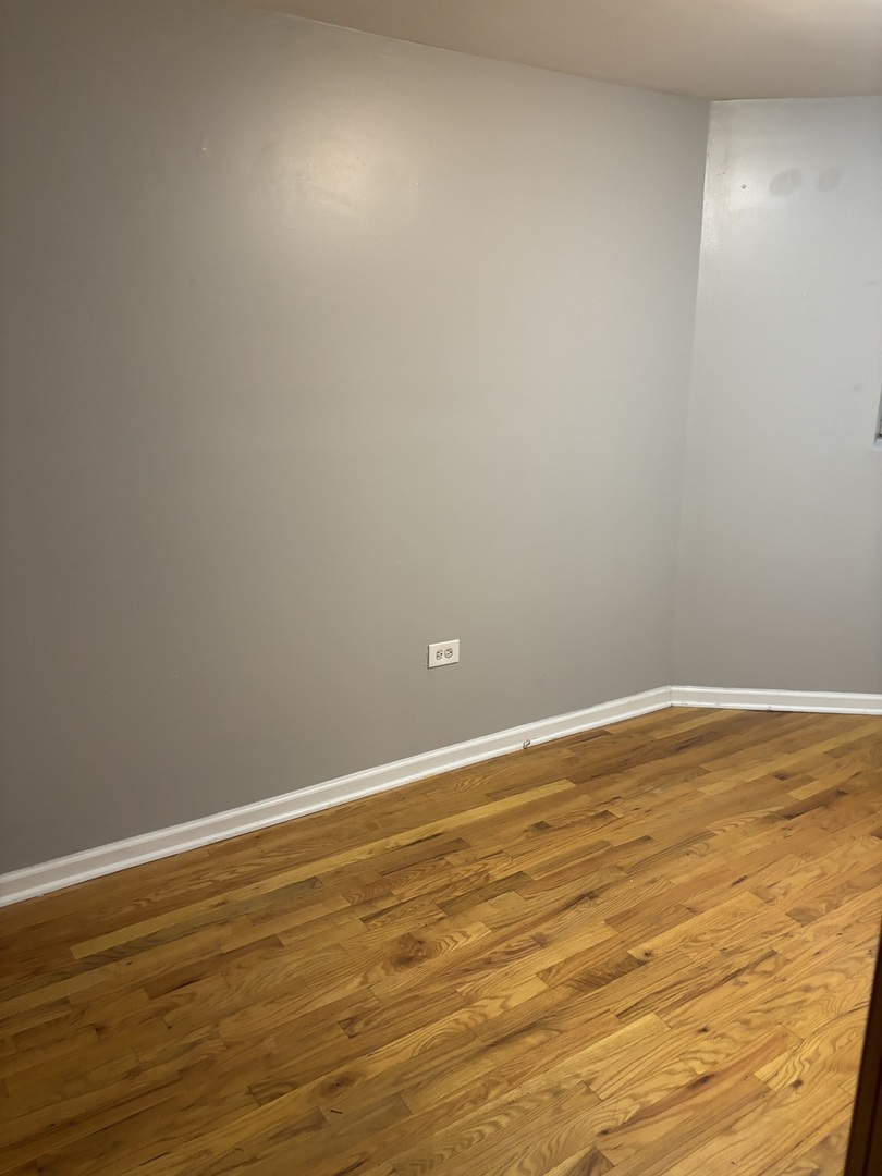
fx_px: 883
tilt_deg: -13.0
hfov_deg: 53.1
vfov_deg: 67.3
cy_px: 588
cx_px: 441
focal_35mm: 26
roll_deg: +0.0
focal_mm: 5.96
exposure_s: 1/60
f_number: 1.6
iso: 320
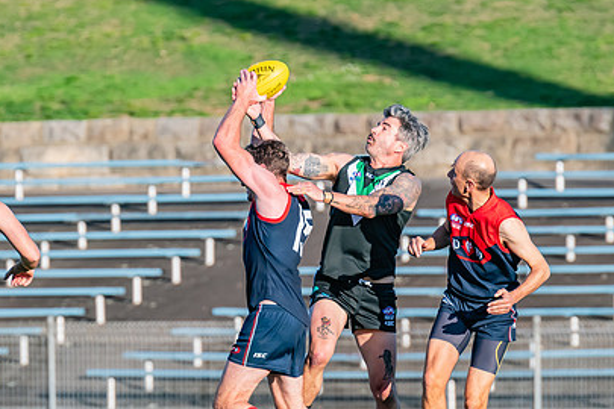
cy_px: 230
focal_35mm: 788
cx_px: 272
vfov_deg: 1.7
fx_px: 13439
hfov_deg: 2.6
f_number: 7.1
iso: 800
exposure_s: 1/1600
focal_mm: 420
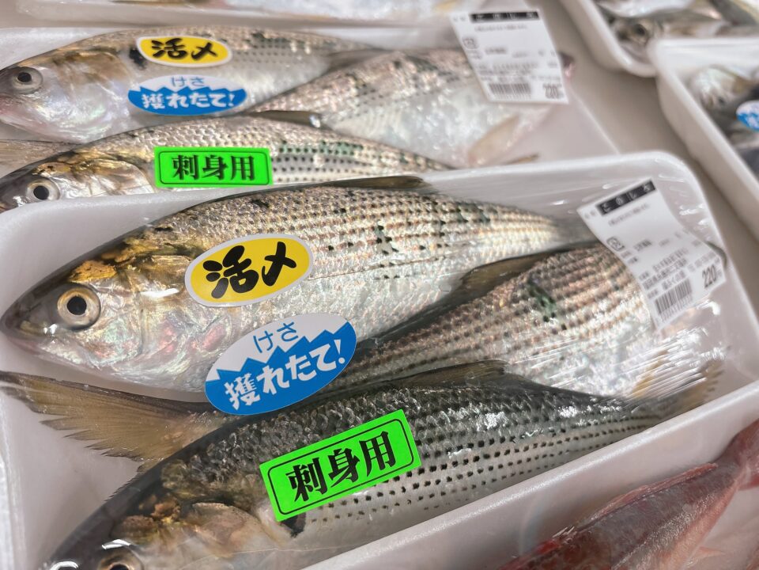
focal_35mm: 26
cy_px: 285
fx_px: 570
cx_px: 380
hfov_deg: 67.3
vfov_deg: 53.1
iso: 125
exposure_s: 1/120
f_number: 1.6
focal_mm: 5.96
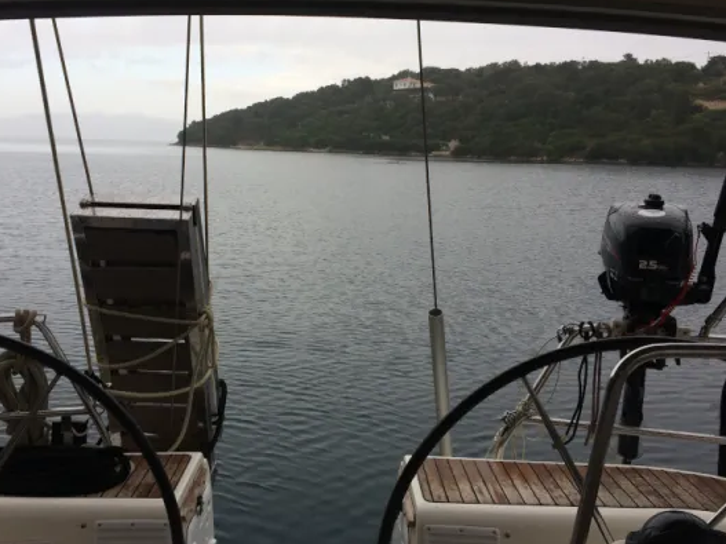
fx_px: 692
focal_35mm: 33
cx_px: 329
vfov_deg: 42.9
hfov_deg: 55.3
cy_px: 251
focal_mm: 4.15
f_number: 2.2
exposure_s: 1/323
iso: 32
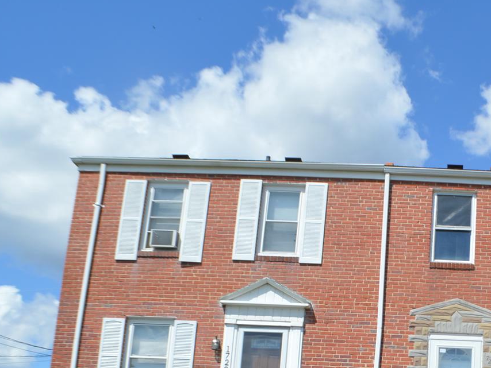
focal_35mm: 76
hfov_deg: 24.3
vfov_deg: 18.8
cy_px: 376
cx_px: 508
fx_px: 1078
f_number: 8
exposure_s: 1/250
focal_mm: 22
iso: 100
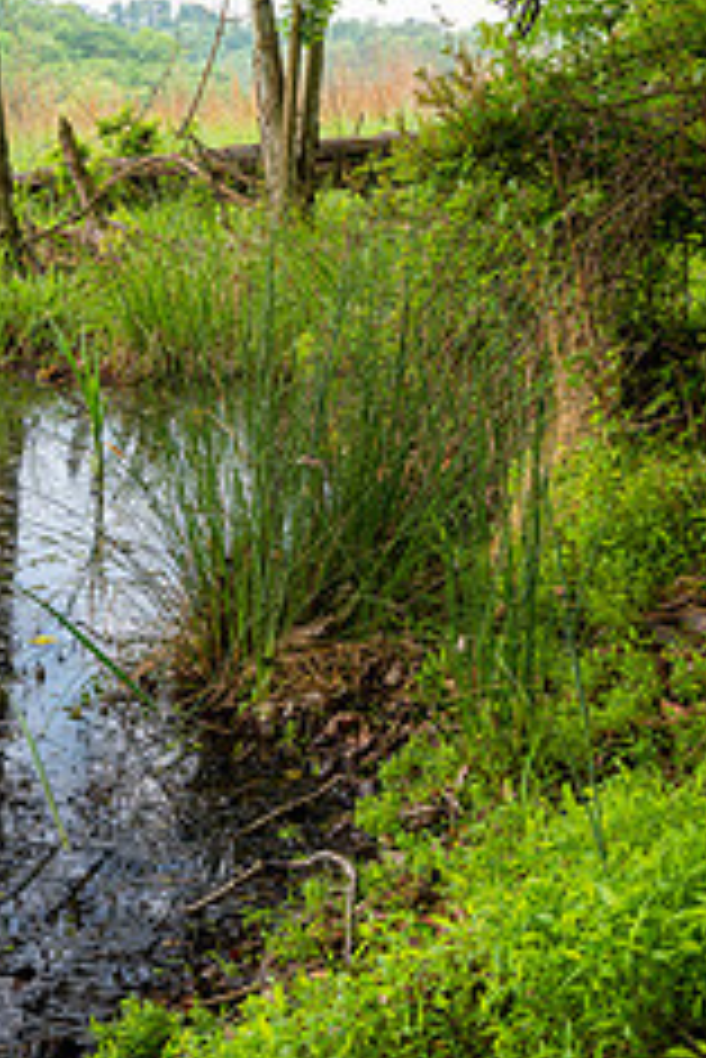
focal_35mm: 79
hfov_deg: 17.3
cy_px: 401
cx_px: 400
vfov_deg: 25.6
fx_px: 2320
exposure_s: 1/8
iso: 100
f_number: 11
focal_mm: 27.5
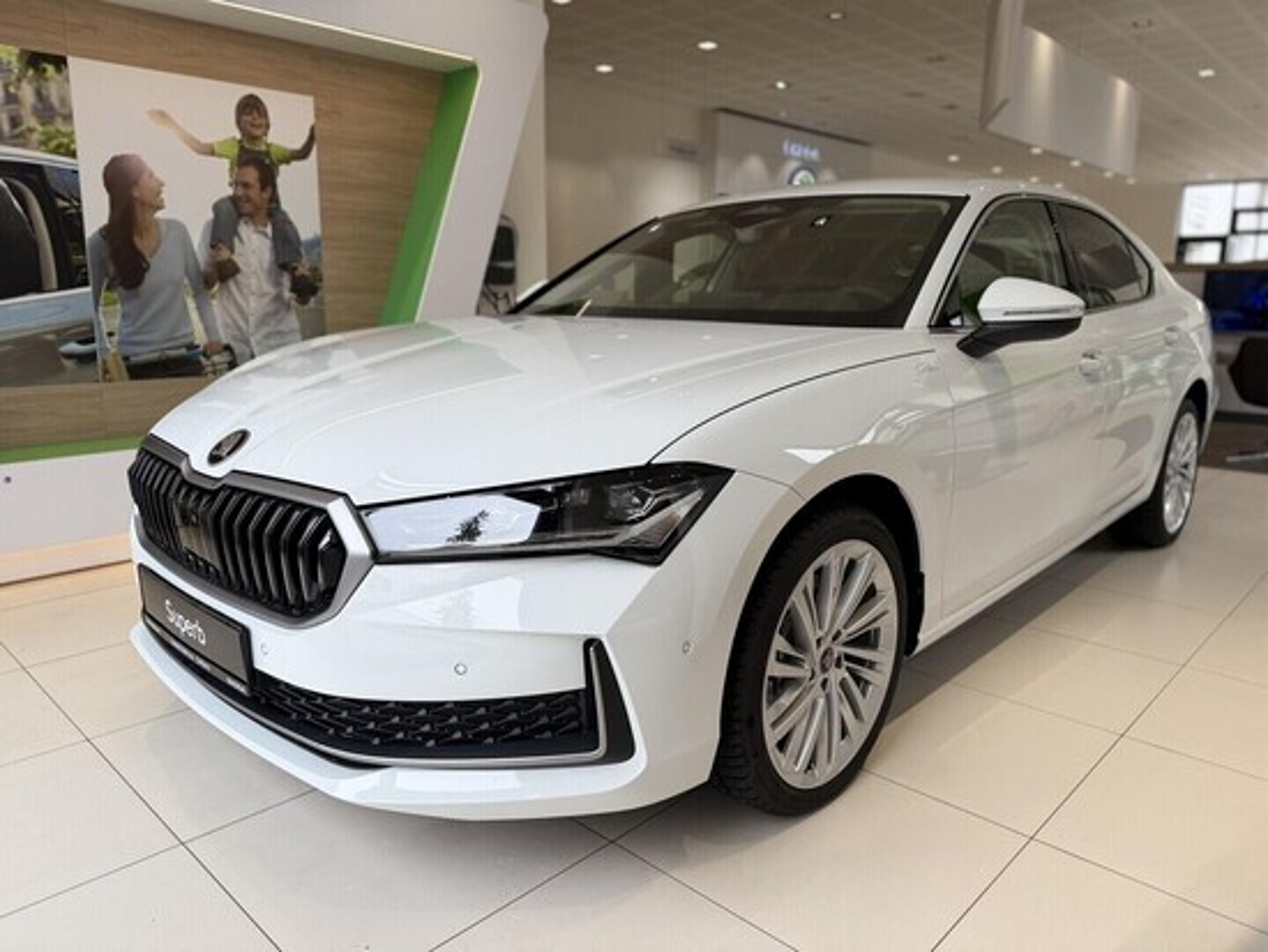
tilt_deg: -11.2
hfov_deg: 71.6
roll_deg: -0.4
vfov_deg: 56.9
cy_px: 476
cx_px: 634
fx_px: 880
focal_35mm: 24
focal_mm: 6.76
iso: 80
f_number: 1.78
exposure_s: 1/438
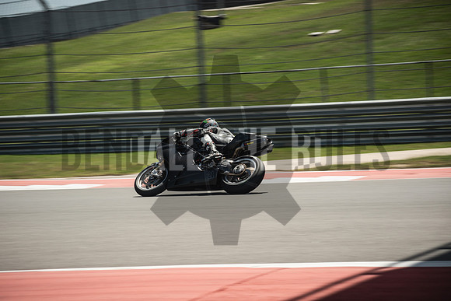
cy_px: 150
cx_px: 226
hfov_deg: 13.7
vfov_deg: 9.2
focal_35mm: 150
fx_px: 1880
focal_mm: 100
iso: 125
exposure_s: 1/250
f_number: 6.4
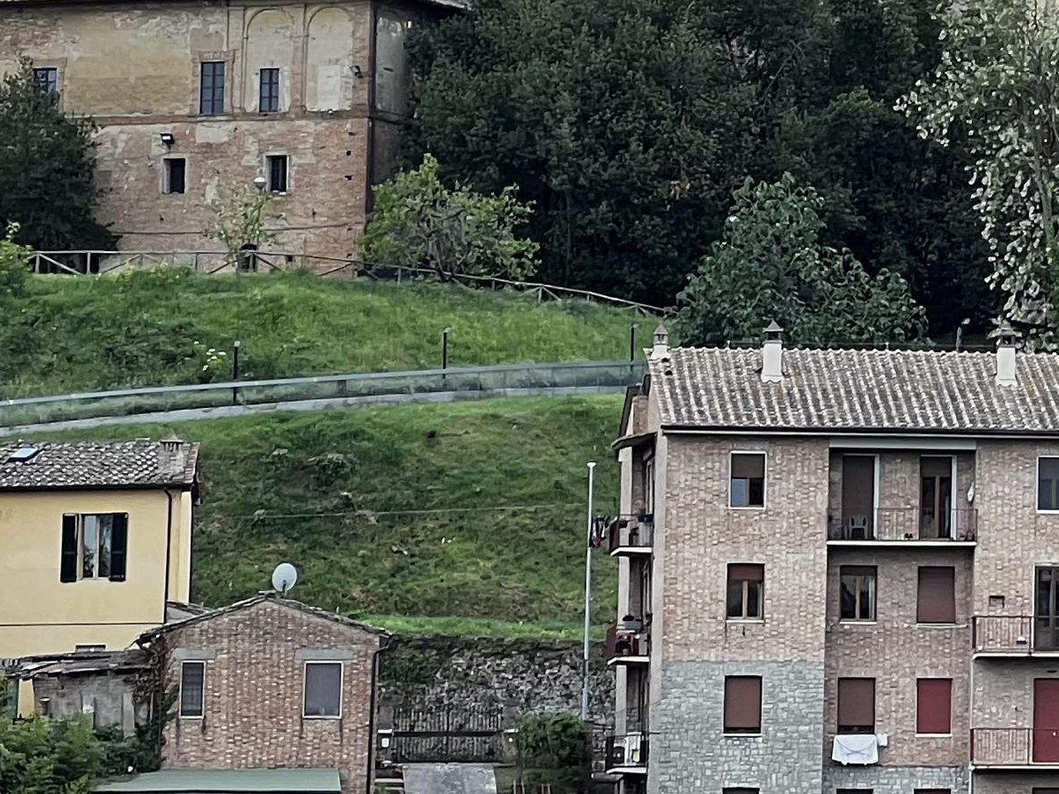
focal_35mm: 258
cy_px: -61
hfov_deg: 7.5
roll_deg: +0.0
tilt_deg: +7.6
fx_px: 7891
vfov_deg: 5.7
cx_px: 1720
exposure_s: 1/122
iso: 50
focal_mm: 9
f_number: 2.8
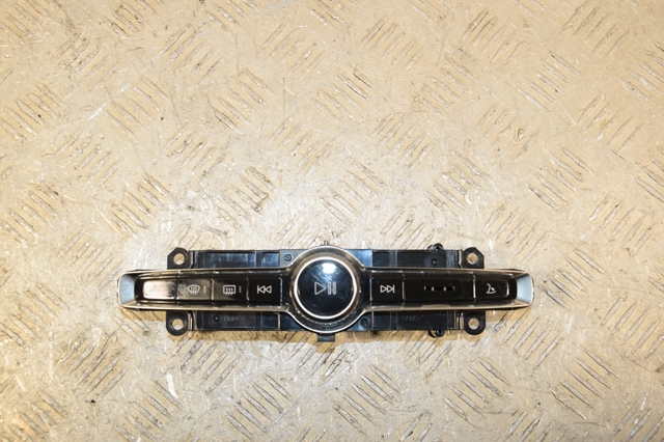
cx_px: 332
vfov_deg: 29.8
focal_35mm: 45
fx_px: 830
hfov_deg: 43.6
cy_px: 221
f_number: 7.1
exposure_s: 1/200
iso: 800
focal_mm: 30
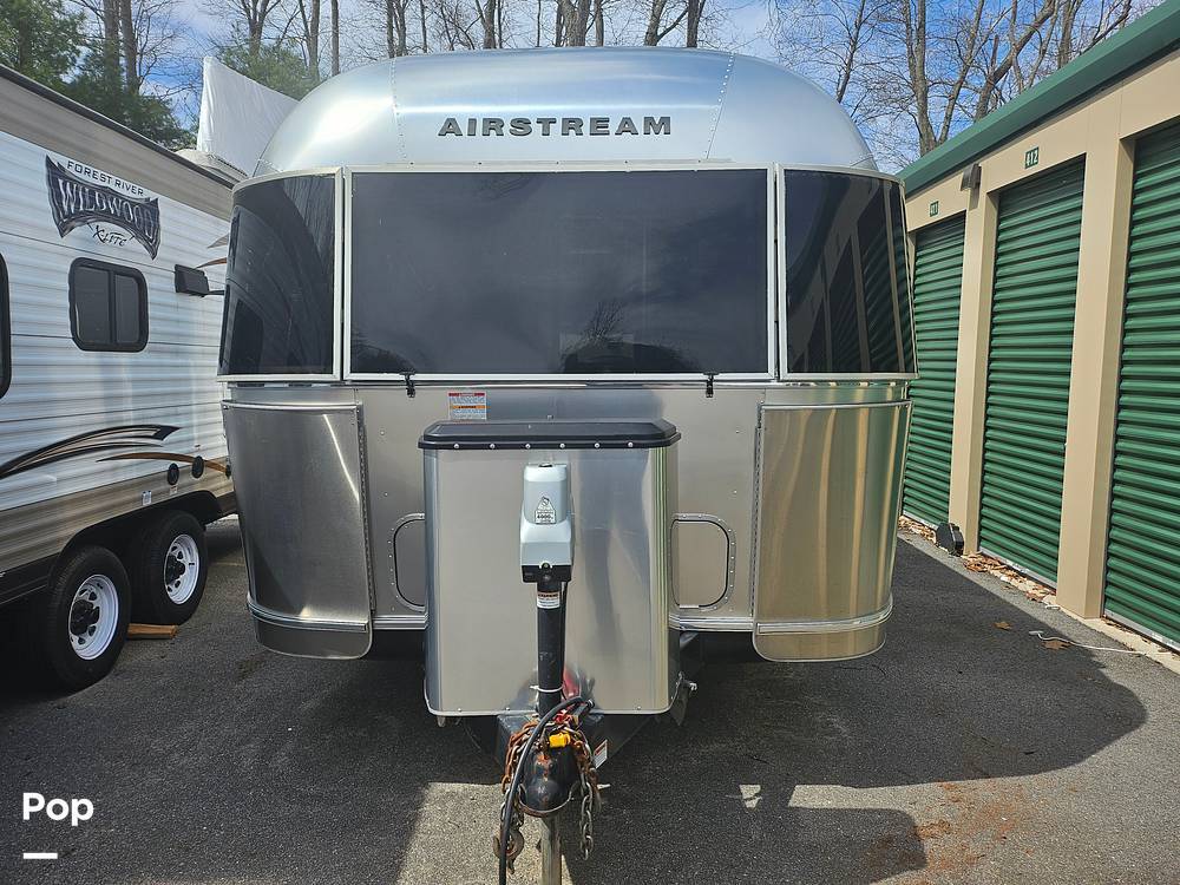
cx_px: 590
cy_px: 442
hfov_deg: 71.6
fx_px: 818
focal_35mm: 24
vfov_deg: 56.8
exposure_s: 1/2969
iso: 50
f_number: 1.8
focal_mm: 5
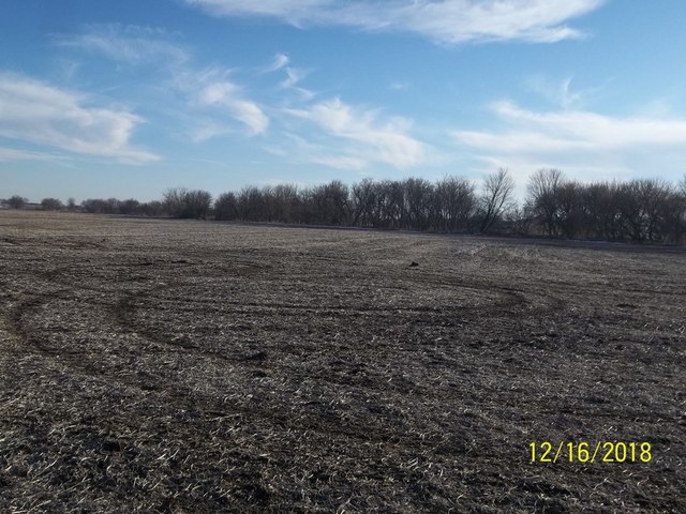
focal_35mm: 37
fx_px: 733
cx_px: 343
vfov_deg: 38.7
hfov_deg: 50.1
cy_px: 257
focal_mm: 6.6
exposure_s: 1/160
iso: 80
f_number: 10.1
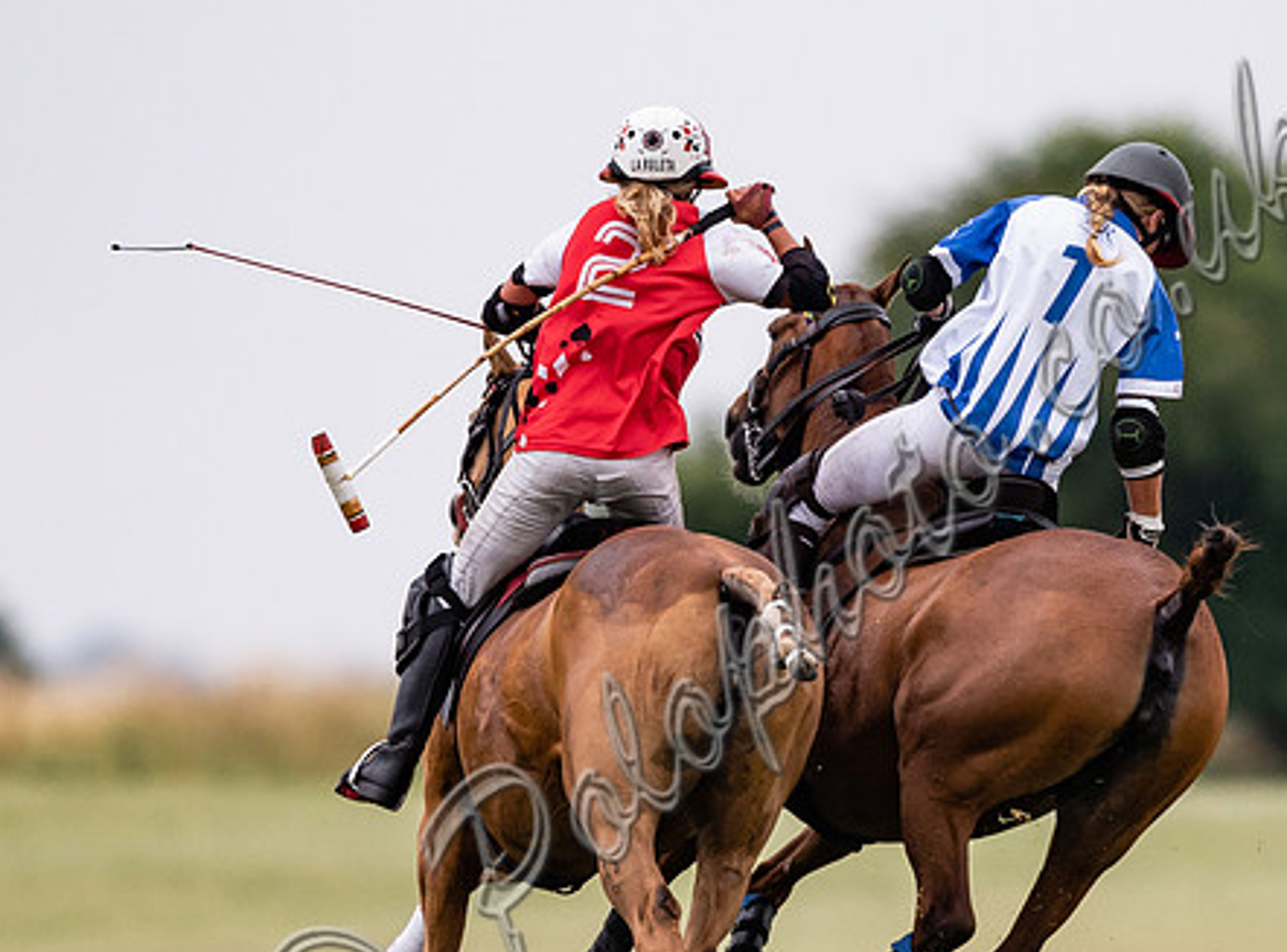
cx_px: 858
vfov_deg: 1.3
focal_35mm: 1133
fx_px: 41919
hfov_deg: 1.8
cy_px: 577
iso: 1000
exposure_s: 1/3200
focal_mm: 500
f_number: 4
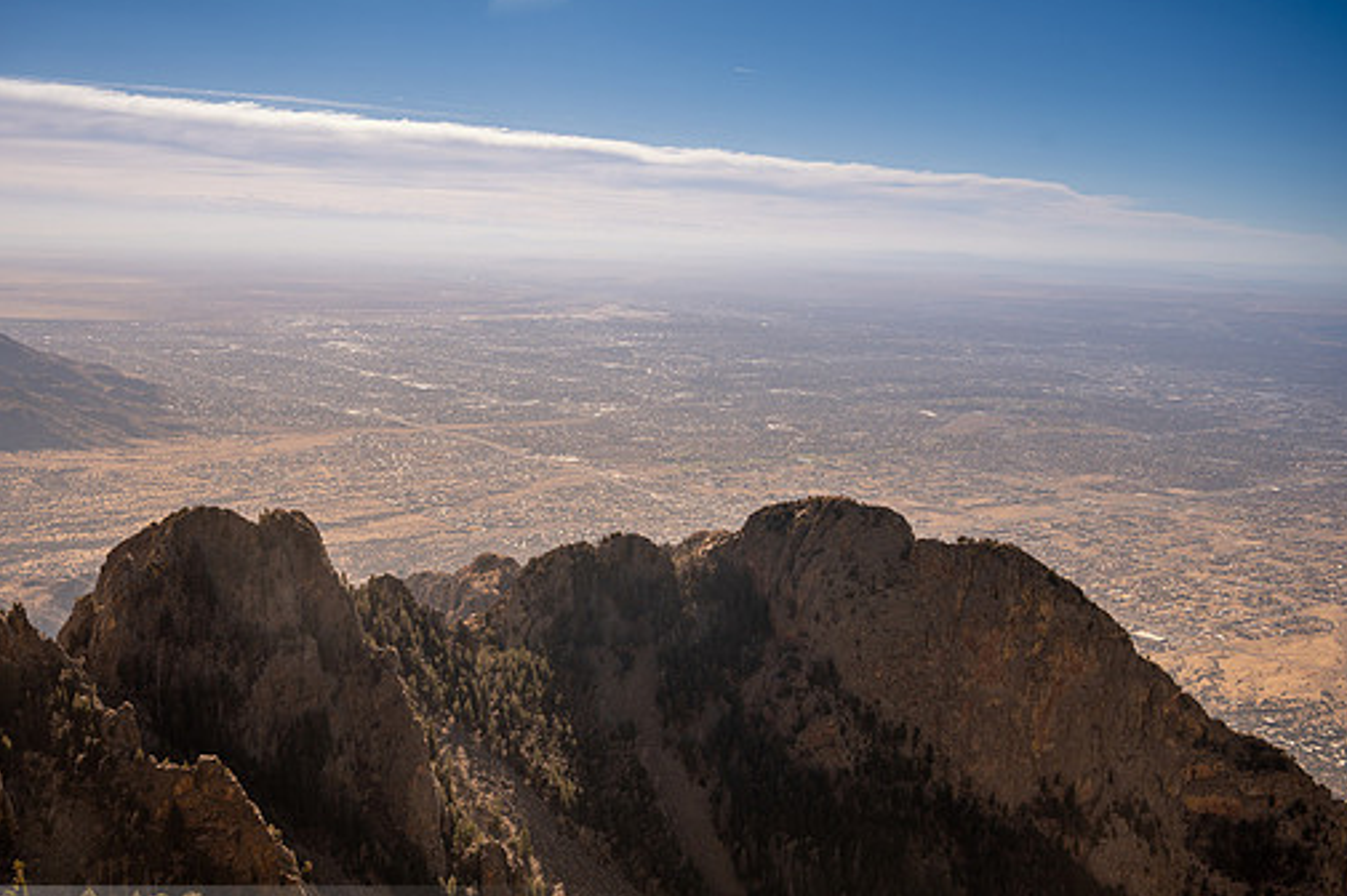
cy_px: 475
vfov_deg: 37.8
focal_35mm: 35
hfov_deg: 54.3
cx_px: 600
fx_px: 1309
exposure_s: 1/1600
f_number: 5.6
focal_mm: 30.5
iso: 200
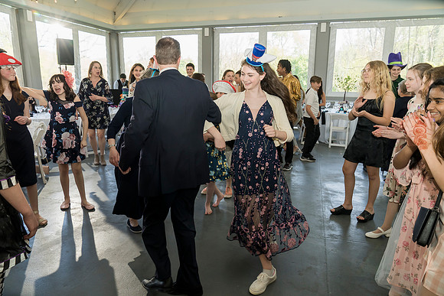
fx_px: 296
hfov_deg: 73.7
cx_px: 222
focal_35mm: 24
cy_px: 148
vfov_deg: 53.2
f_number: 6.3
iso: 1250
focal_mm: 24
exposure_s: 1/200
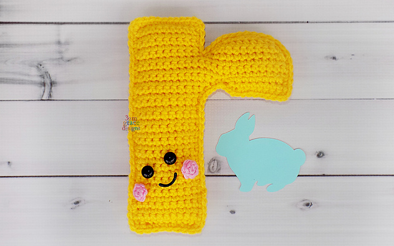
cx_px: 196
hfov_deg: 45.3
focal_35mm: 44
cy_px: 124
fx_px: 472
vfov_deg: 29.2
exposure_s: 1/125
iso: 80
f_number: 3.6
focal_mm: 7.3
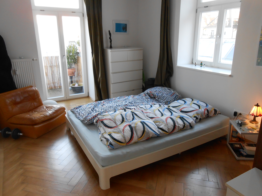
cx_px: 131
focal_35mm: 26
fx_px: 197
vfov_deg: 53.1
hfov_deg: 67.3
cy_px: 98
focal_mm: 4.6
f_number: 3.5
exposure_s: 1/30
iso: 250
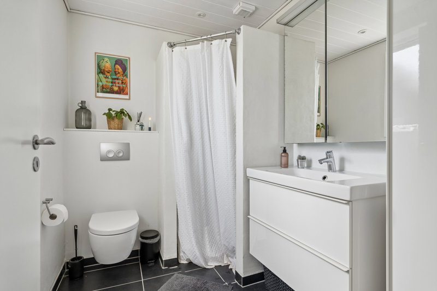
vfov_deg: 67.4
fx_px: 218
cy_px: 146
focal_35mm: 18
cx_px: 218
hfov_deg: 90.0
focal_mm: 18
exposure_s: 1/125
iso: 400
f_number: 5
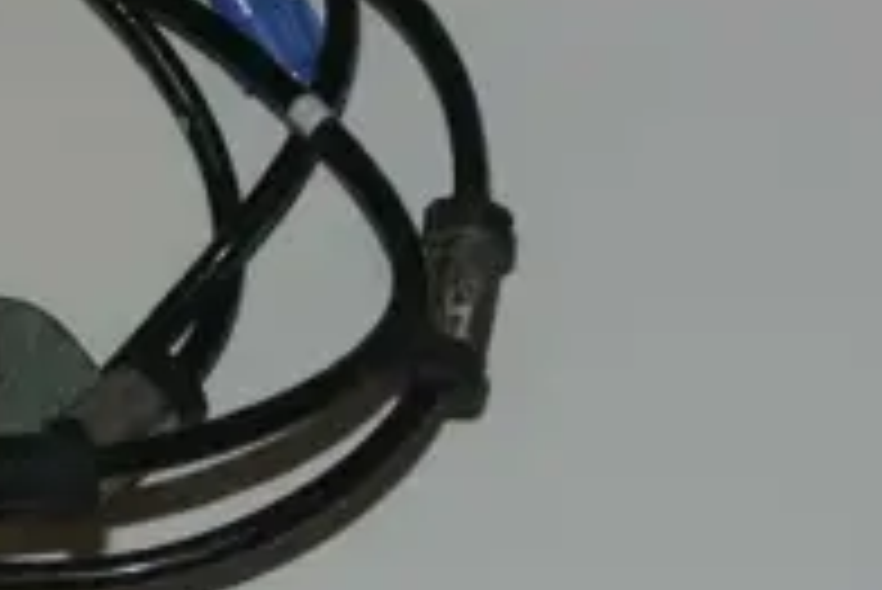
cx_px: 45
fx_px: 3629
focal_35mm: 148
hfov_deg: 13.7
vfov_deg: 9.3
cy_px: 63
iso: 200
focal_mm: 20.3
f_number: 5
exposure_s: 1/60
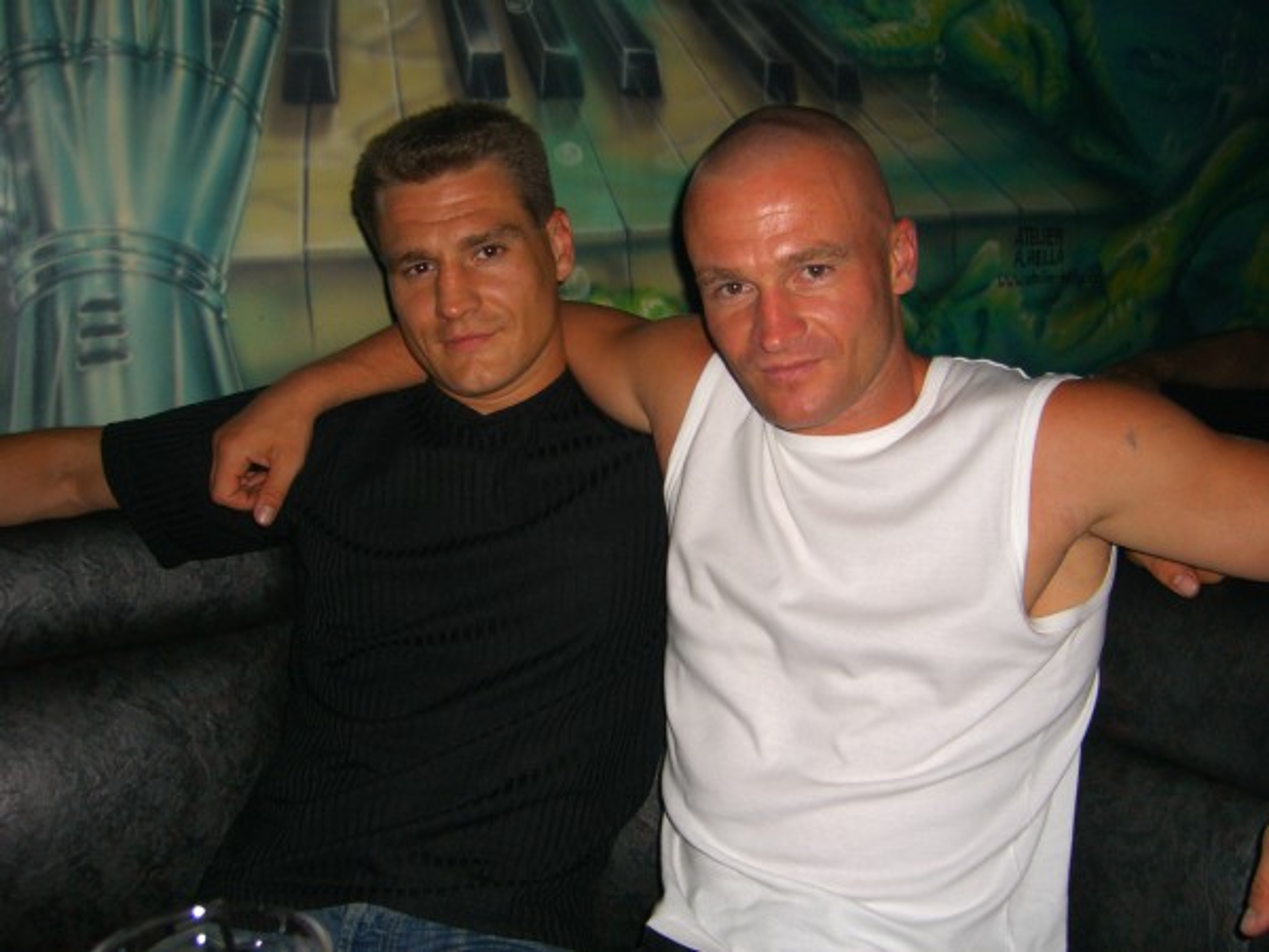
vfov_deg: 37.7
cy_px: 476
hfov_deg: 49.0
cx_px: 634
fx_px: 1393
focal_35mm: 38
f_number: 2.8
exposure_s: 1/60
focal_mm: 7.9
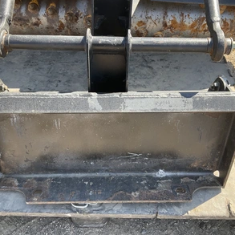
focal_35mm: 35
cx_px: 115
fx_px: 269
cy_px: 118
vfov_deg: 47.2
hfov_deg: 47.2
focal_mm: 3
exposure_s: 1/234
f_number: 1.8
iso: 25
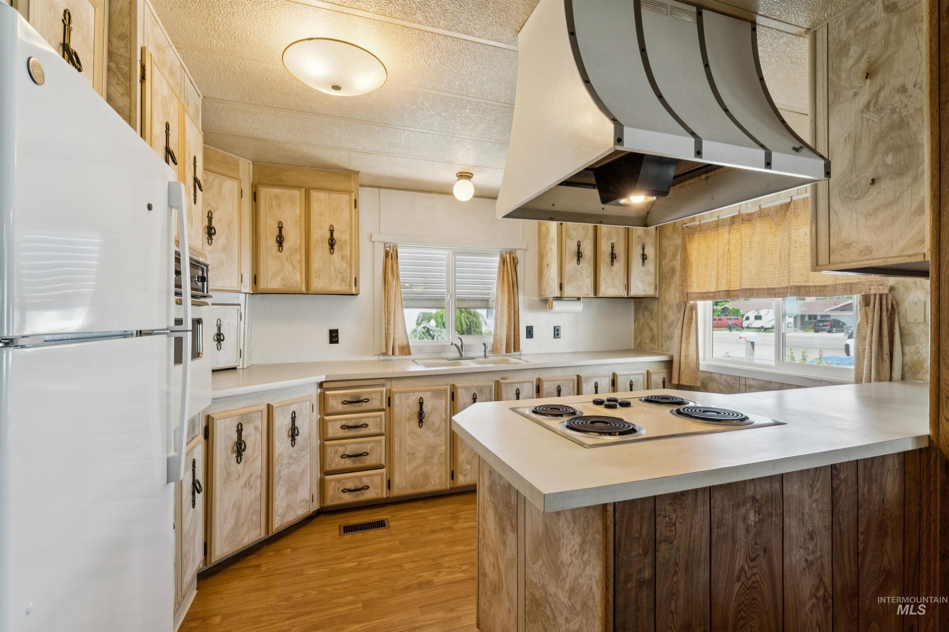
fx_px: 419
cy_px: 316
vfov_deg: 74.1
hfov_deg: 97.1
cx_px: 474
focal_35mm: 16
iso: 400
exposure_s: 1/20
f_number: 13
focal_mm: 15.9
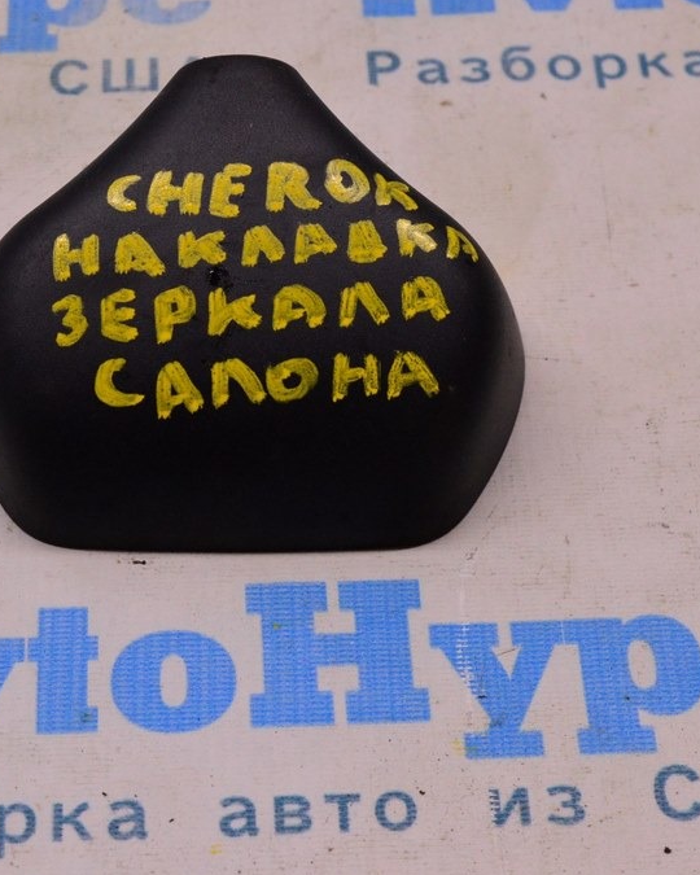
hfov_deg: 13.9
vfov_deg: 17.3
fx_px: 2875
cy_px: 439
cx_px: 232
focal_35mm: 111
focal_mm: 52
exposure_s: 1/125
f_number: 8
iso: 1600
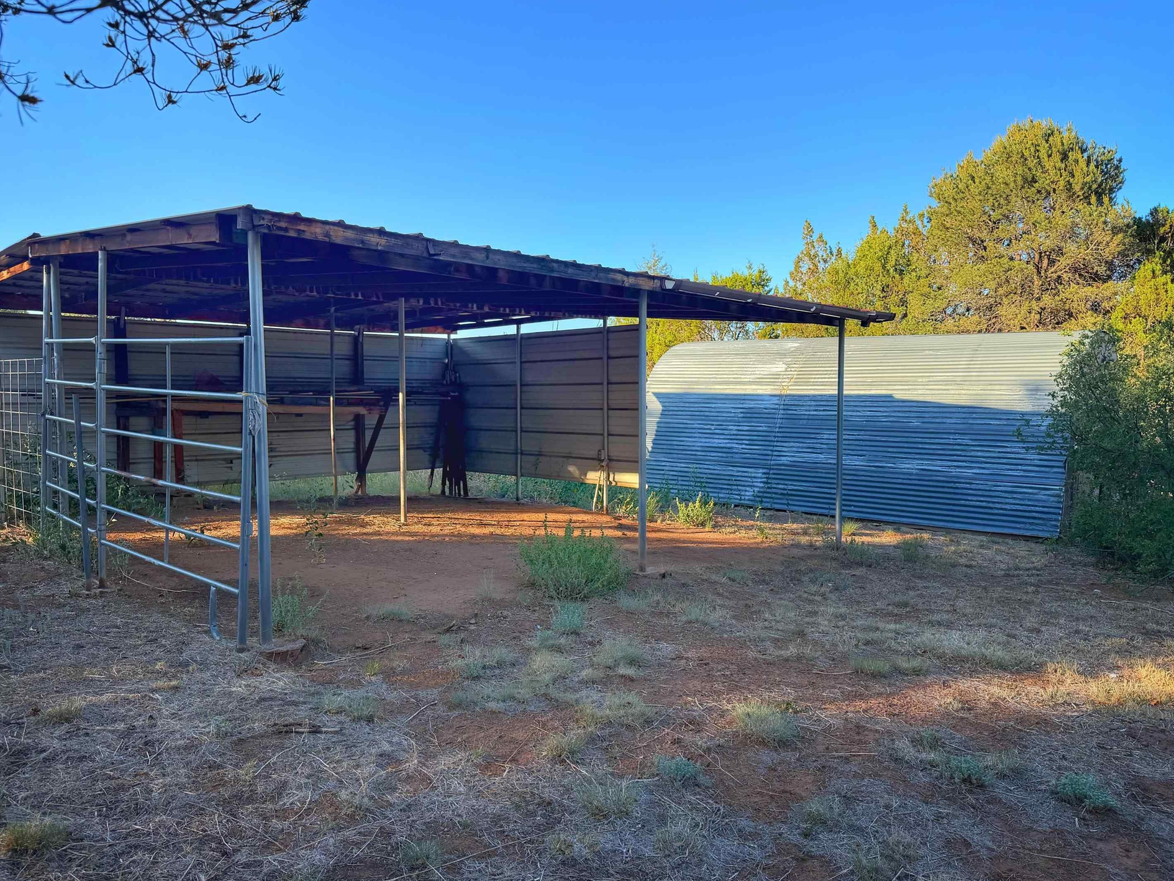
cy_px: 454
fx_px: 882
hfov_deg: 67.2
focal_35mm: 26
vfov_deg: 53.1
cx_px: 550
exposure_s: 1/1385
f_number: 1.78
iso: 80
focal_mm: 6.76
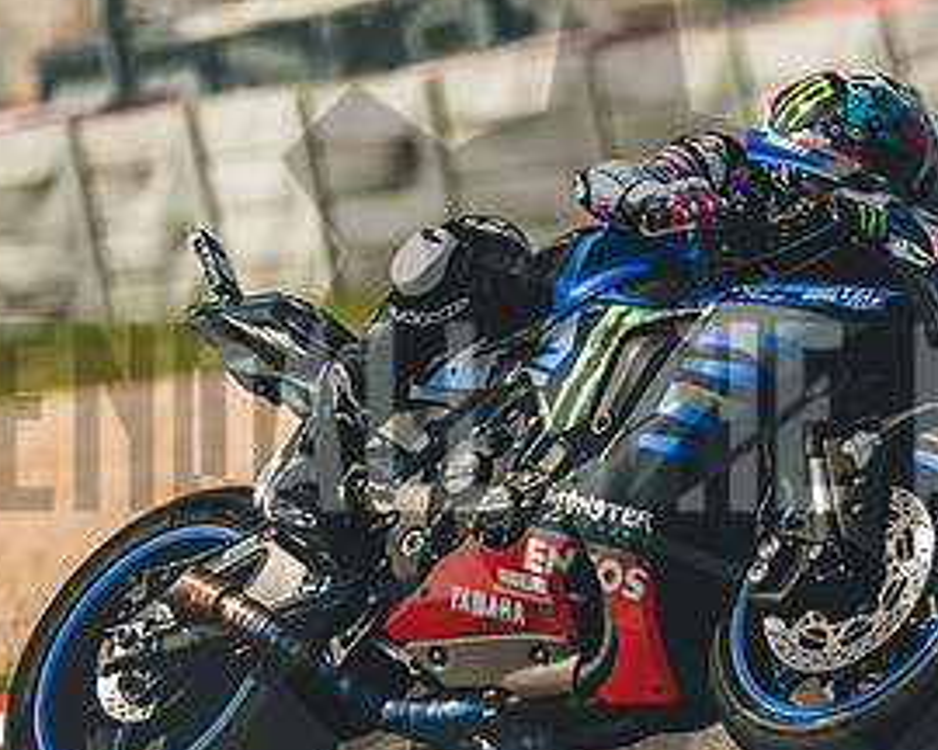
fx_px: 24513
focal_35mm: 883
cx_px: 706
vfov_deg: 1.8
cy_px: 443
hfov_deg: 2.2
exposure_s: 1/1600
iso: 500
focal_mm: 261.2
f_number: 5
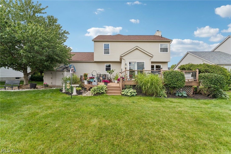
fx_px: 90
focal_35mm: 14
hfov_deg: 104.3
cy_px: 77
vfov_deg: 81.2
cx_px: 116
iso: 200
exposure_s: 1/500
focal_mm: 14
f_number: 8
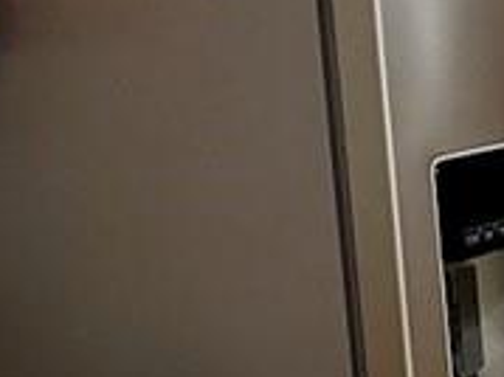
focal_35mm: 149
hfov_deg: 11.0
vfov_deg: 9.9
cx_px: 1236
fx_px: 2168
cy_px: 169
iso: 200
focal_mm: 5.1
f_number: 1.6
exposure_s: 1/60
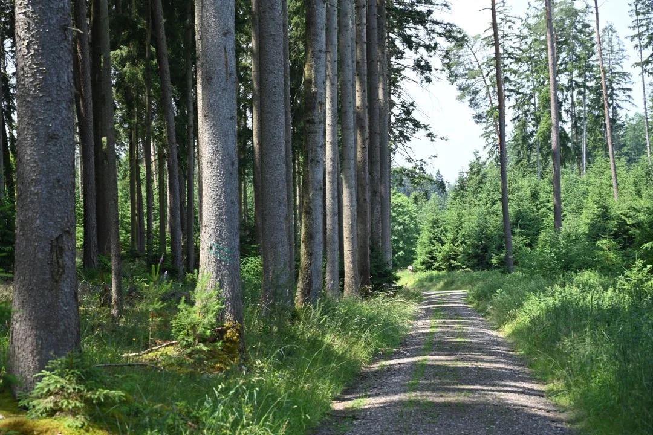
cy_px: 218
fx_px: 1270
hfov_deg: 28.8
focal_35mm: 70
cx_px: 326
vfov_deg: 19.5
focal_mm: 70
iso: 160
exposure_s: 1/250
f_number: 5.6
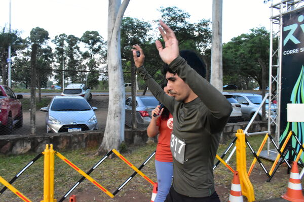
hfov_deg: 67.4
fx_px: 228
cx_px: 152
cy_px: 101
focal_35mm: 27
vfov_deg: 47.9
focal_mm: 18
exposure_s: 1/250
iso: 8000
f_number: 16
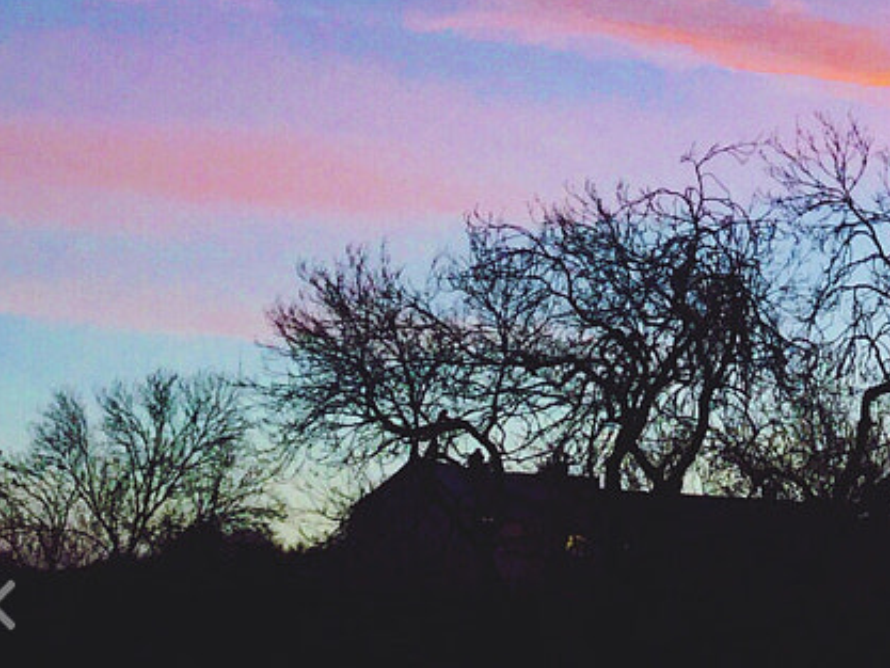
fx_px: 3060
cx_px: 1193
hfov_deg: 15.6
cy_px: -371
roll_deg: -4.6
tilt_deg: +20.2
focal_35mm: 119
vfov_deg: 11.8
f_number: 2.4
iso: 50
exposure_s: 1/100
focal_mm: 3.3
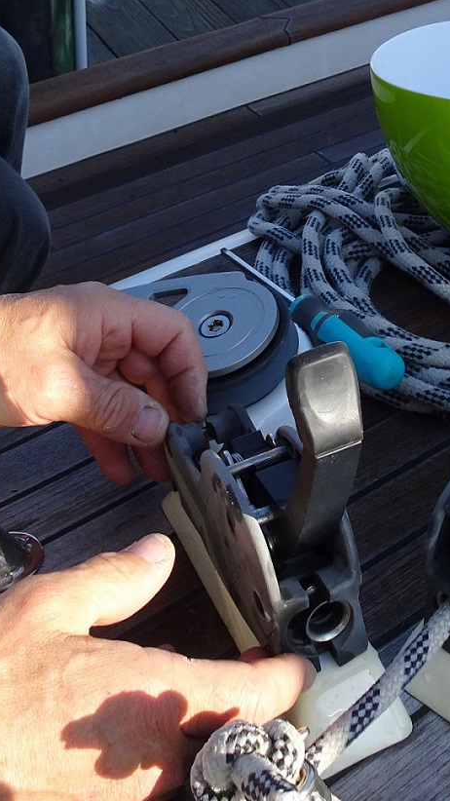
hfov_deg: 33.6
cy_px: 400
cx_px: 262
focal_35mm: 35
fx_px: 743
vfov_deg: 56.6
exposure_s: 1/400
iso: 80
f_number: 3.5
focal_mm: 4.1
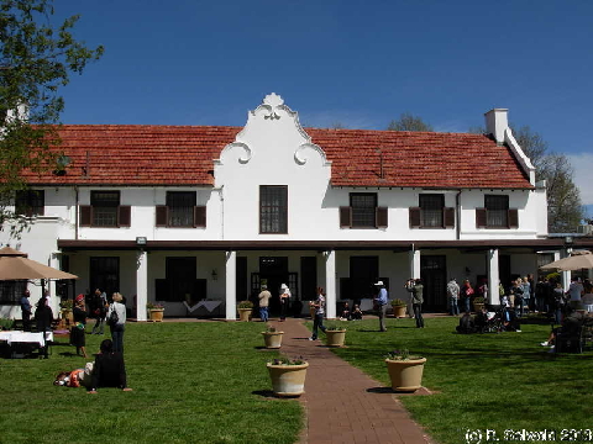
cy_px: 222
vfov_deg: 37.7
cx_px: 296
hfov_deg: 49.0
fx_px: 651
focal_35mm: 38
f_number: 4.9
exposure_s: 1/1117
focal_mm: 6.3
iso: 79
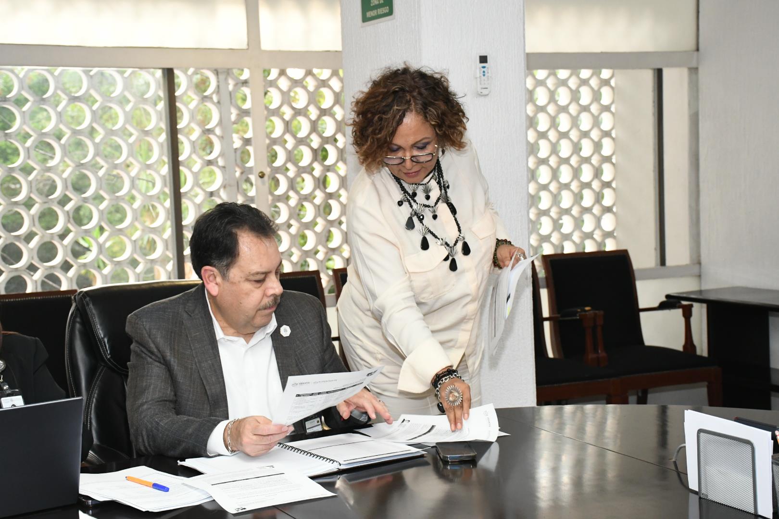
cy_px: 260
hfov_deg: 33.4
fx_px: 1298
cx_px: 390
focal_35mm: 60
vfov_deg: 22.6
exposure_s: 1/125
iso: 2500
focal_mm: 40
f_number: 6.3
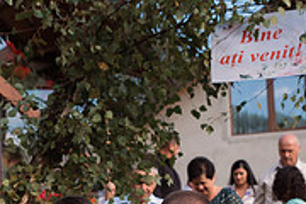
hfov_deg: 16.1
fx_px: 1079
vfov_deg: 10.6
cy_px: 254
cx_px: 179
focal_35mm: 127
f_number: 3.5
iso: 250
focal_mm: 38
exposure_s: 1/500
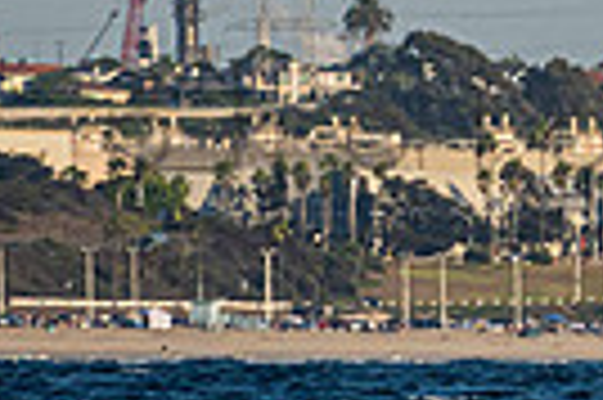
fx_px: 30331
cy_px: -316
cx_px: 1189
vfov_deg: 0.8
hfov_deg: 1.1
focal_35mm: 1813
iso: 400
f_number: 8
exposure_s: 1/1600
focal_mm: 320
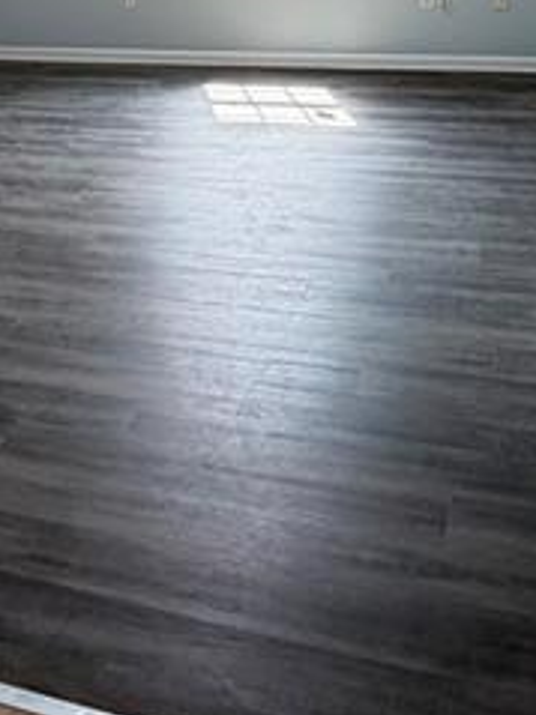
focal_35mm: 45
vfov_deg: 40.6
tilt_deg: -19.2
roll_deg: +3.0
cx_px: 189
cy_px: 156
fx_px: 930
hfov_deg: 32.0
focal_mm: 2.22
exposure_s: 1/120
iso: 125
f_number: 2.2
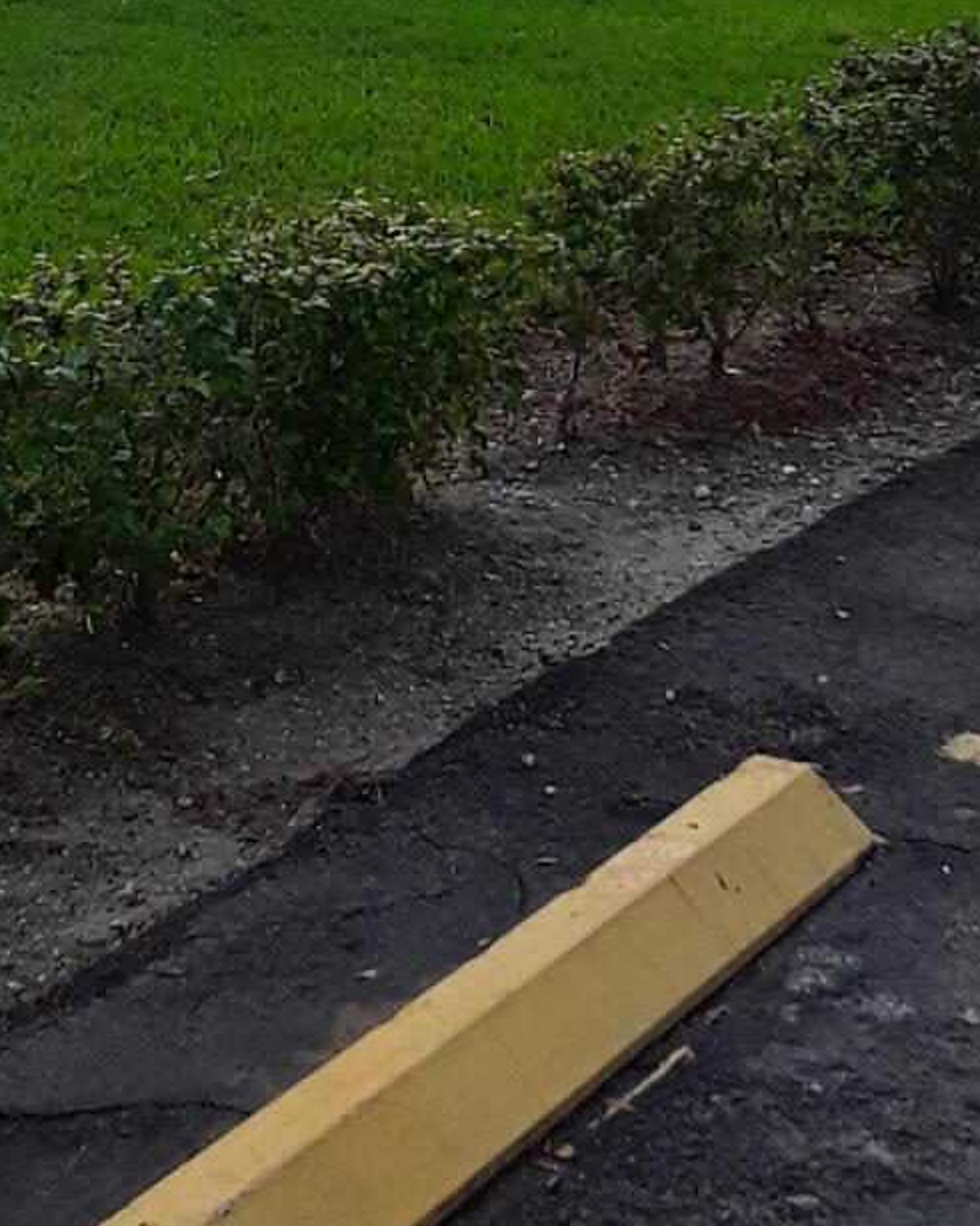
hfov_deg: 17.8
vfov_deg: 21.6
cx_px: 310
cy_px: 74
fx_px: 3120
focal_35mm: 86
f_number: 1.9
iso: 40
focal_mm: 2.91
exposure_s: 1/963
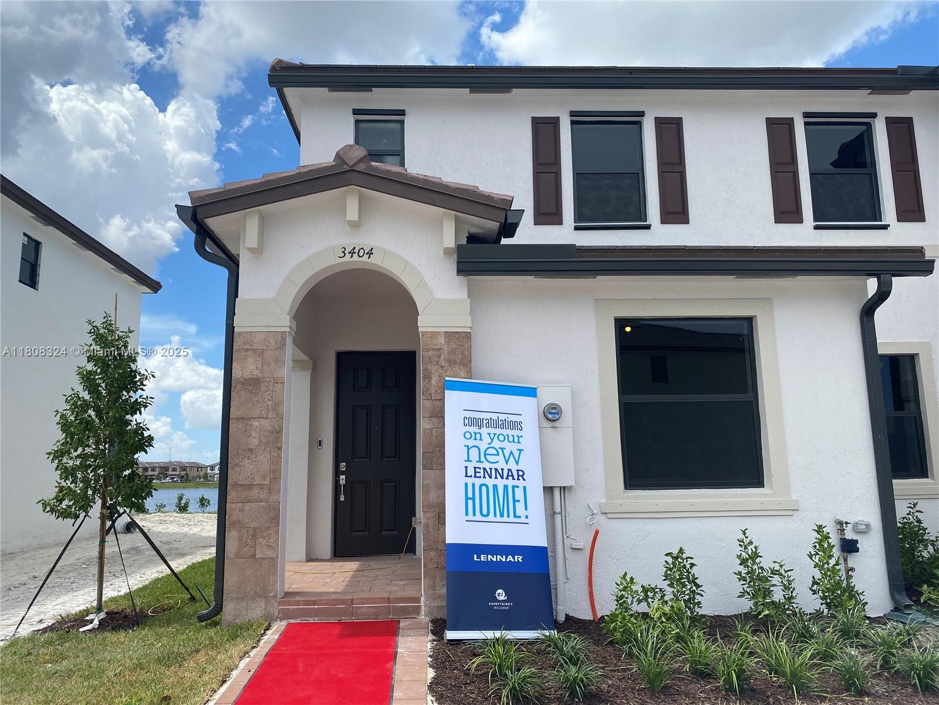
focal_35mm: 26
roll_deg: -0.2
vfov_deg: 53.1
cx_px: 470
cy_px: 352
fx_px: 705
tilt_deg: +10.6
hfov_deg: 67.3
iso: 32
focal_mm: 4.25
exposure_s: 1/2755
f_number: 1.8
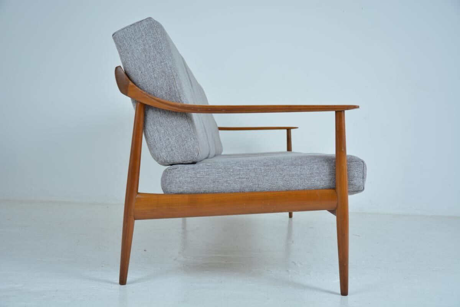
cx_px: 230
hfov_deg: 46.4
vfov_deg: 31.9
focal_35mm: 42
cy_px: 154
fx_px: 537
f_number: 4.5
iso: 160
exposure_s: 1/125
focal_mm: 28
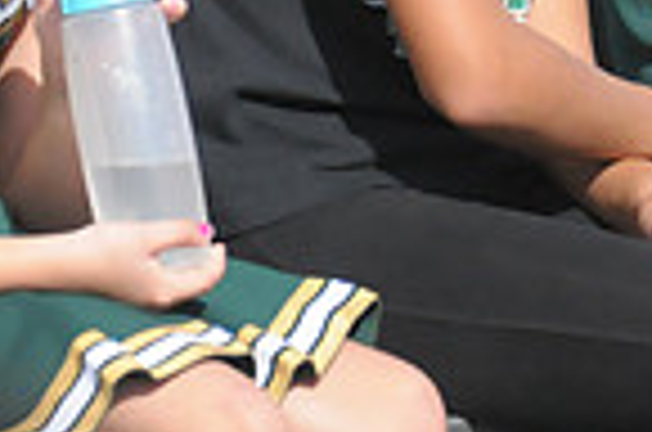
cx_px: 719
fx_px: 26005
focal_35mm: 1439
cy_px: -331
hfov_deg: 1.4
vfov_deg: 1.0
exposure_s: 1/6400
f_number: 4
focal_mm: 240
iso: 1600
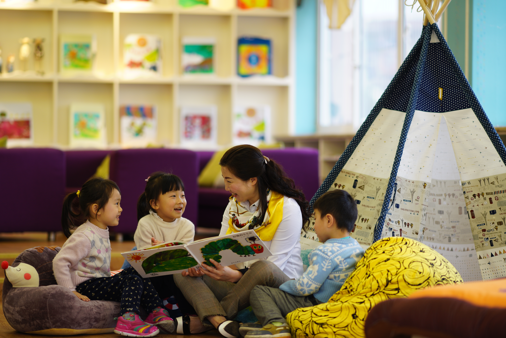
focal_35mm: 135
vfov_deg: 10.2
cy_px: 169
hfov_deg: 15.2
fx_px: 1898
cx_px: 253
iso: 200
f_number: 1.8
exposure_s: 1/60
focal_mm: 135
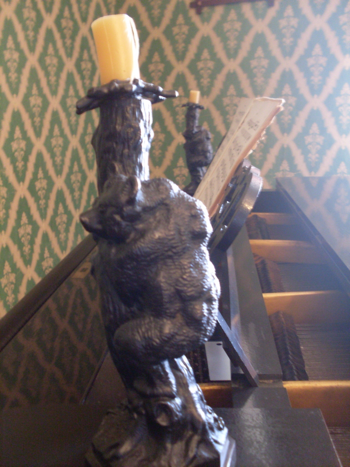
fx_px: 512
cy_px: 234
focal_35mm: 38
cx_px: 175
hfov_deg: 37.7
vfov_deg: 49.0
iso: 200
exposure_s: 1/3
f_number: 2.8
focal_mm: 6.3
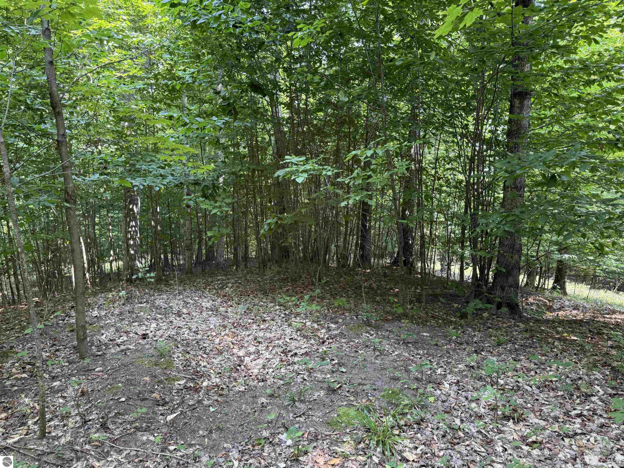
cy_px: 234
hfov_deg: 71.6
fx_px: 433
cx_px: 312
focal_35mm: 24
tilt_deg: -4.7
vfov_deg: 56.8
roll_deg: -0.1
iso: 125
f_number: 1.78
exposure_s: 1/121
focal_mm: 6.76
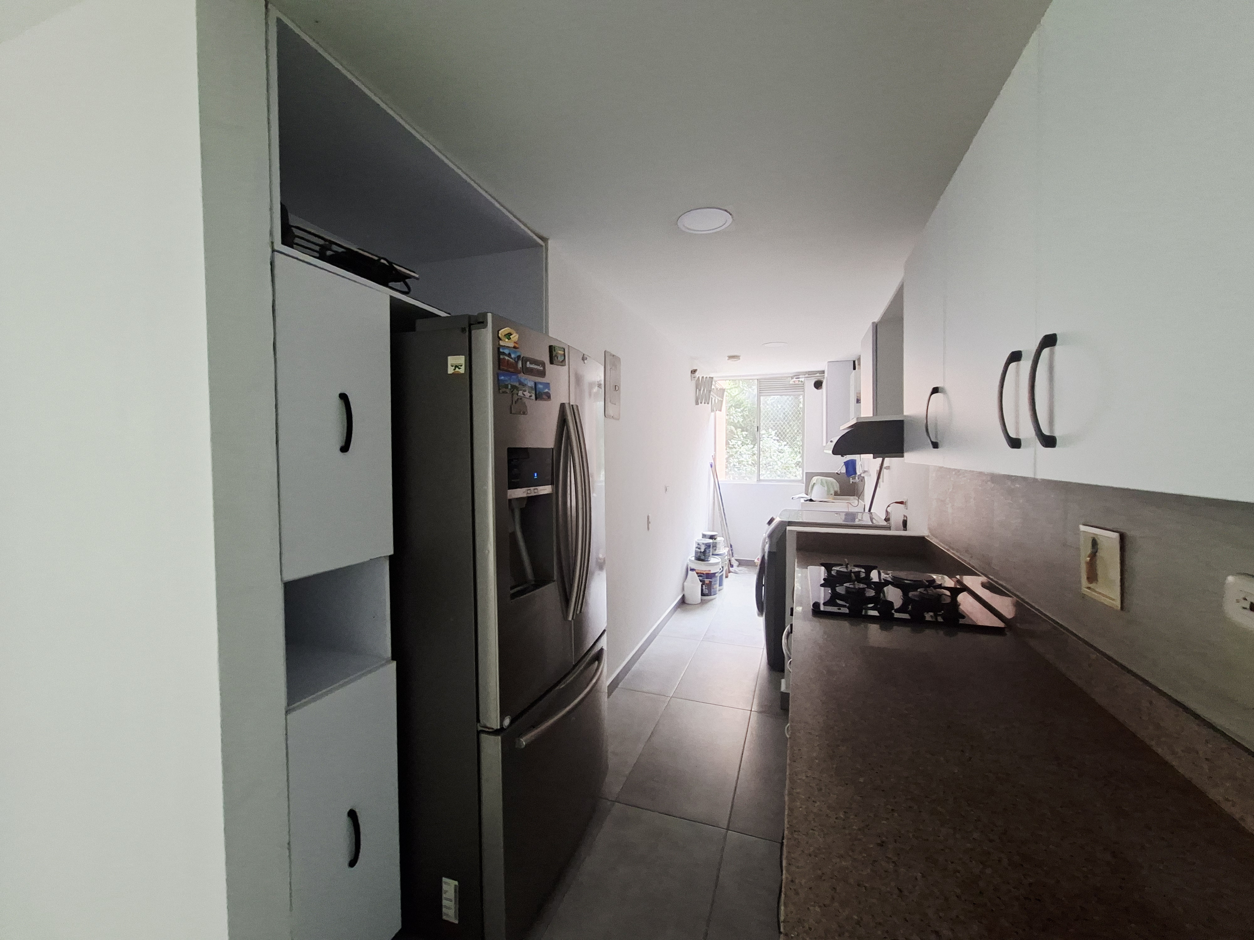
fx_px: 471
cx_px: 627
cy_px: 470
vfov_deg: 89.9
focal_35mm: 13
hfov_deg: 106.2
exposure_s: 1/20
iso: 320
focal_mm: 1.74
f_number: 2.2
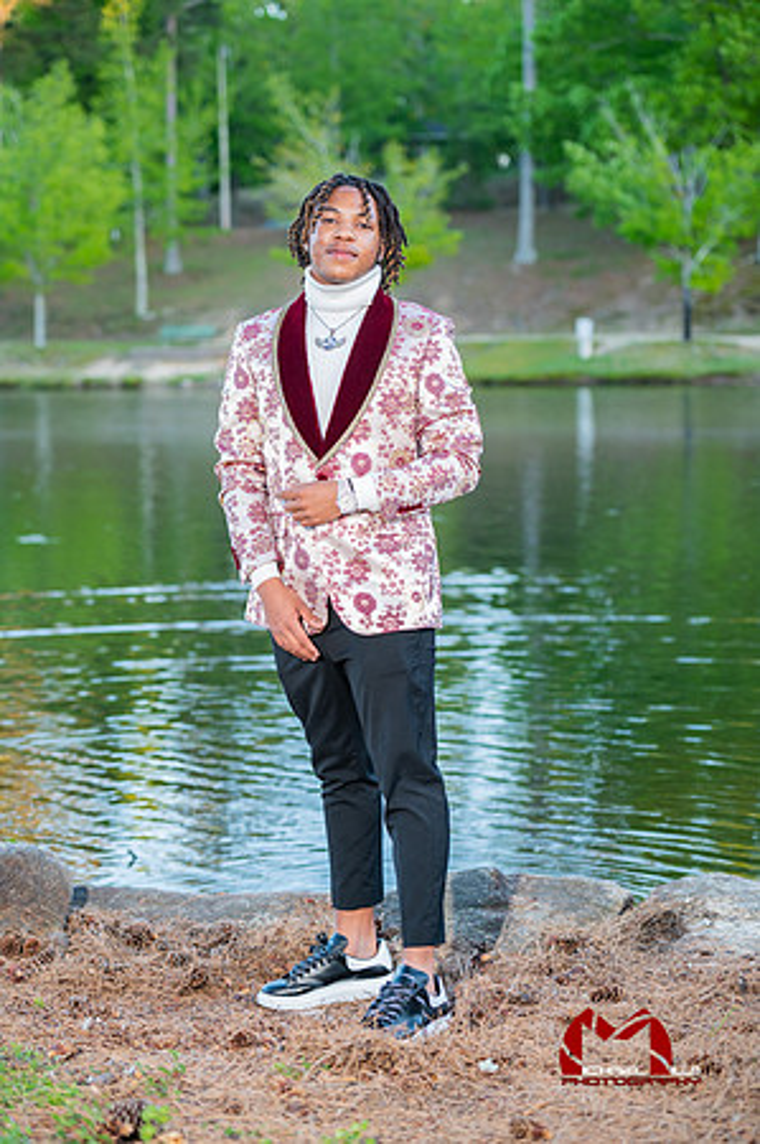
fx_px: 2222
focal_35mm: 70
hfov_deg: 19.4
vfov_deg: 28.9
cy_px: 572
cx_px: 380
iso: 320
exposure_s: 1/200
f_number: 2.8
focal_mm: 70
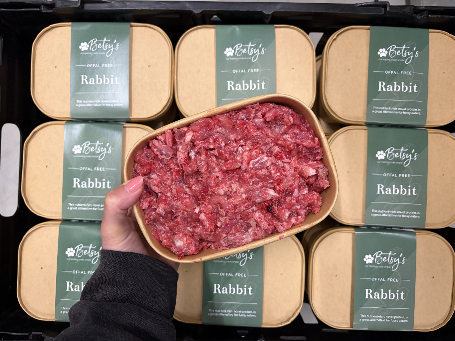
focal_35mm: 26
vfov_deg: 53.1
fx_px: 342
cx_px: 228
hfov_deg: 67.3
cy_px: 170
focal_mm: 5.96
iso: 160
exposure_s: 1/50
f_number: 1.6
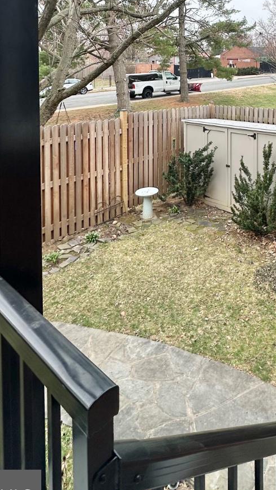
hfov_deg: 40.9
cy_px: 82
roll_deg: +1.3
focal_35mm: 27
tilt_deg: -0.4
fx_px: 351
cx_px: 226
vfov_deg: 62.5
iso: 40
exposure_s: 1/361
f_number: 2.2
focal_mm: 2.22
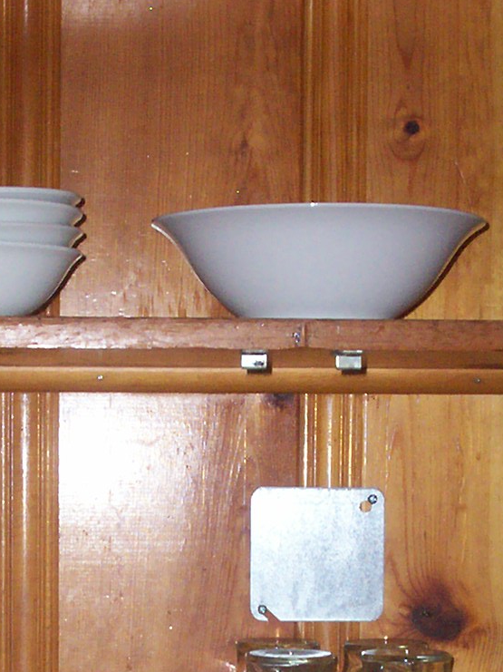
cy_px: 651
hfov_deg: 13.2
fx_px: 2172
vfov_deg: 17.2
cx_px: 219
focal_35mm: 112
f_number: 4.5
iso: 140
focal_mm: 5.9
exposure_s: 1/64
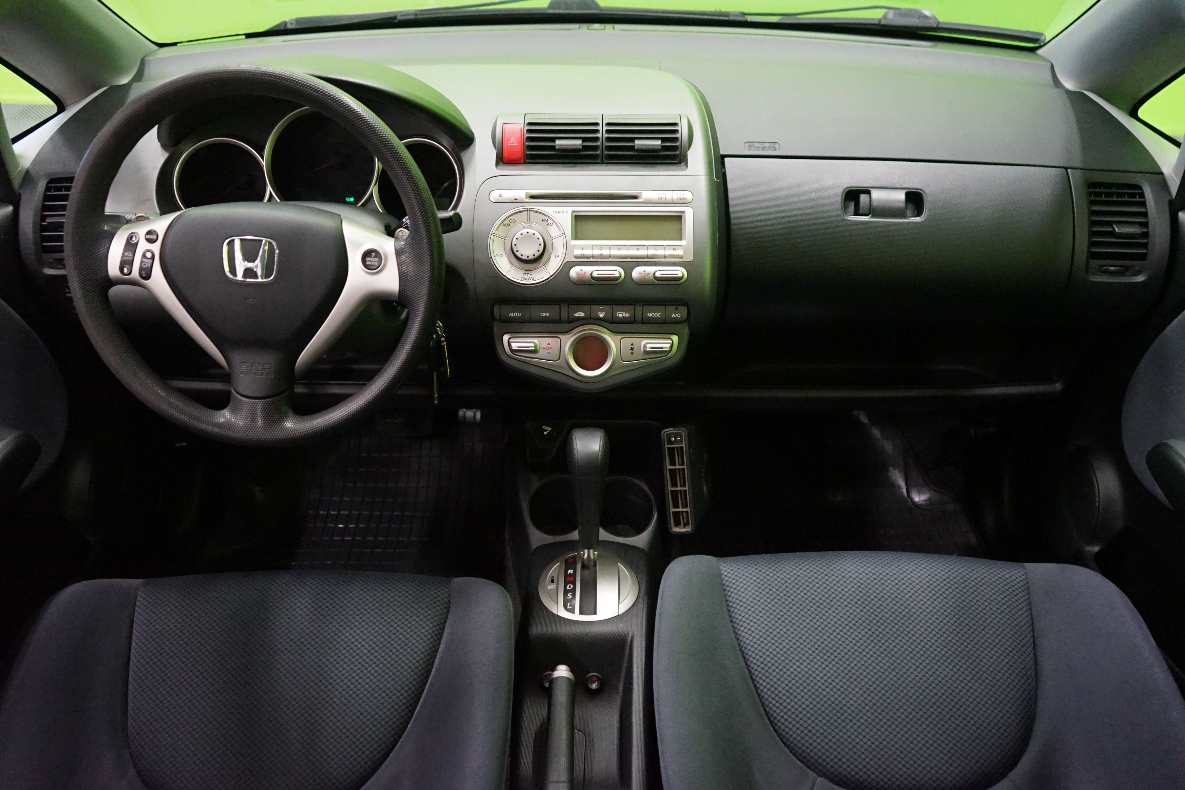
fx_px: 922
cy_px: 395
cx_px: 592
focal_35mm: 28
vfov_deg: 46.4
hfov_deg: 65.5
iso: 6400
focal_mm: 28
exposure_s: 1/40
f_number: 3.5
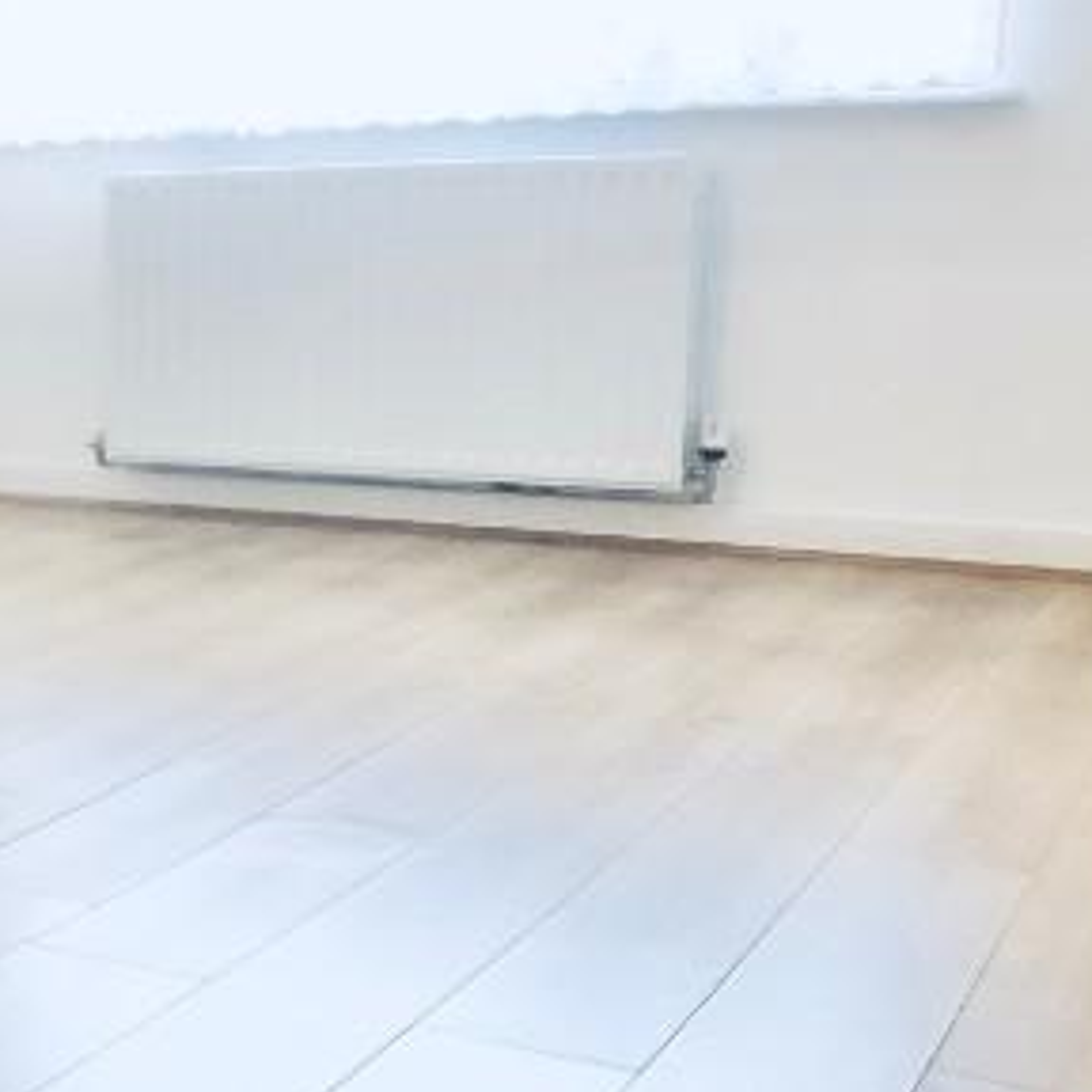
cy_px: 717
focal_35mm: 88
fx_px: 3141
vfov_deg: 19.7
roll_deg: +2.3
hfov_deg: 18.0
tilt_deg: -11.9
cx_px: -436
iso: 40
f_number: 1.8
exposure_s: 1/20
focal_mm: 3.99
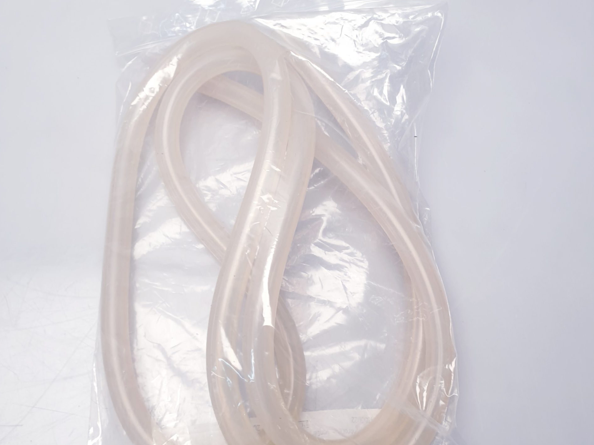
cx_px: 296
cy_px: 187
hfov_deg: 52.6
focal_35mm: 35
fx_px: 601
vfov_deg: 40.6
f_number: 2.4
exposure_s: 1/50
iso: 50
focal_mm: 4.3
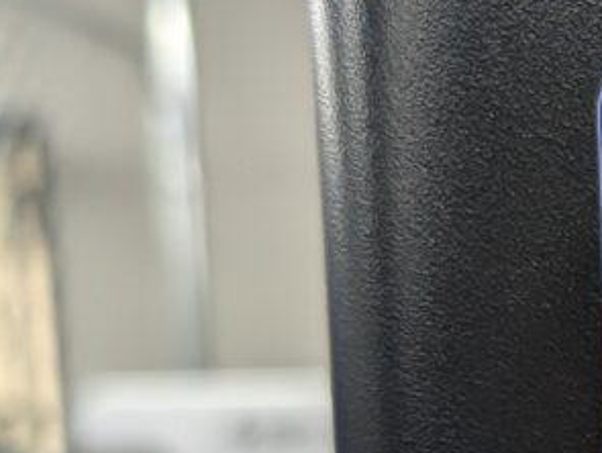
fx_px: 1811
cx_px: 1004
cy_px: 765
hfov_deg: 16.5
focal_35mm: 104
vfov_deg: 13.1
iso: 433
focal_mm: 6.9
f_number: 1.68
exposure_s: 1/294
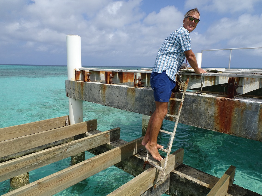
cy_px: 98
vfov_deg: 56.8
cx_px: 131
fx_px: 182
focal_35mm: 24
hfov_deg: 71.6
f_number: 3.5
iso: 80
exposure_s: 1/1250
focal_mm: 4.1
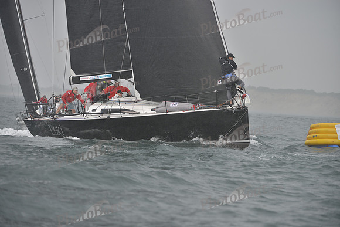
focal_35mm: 200
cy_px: 114
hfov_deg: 10.3
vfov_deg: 6.9
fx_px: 1889
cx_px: 170
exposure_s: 1/800
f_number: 4.5
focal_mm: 200
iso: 280
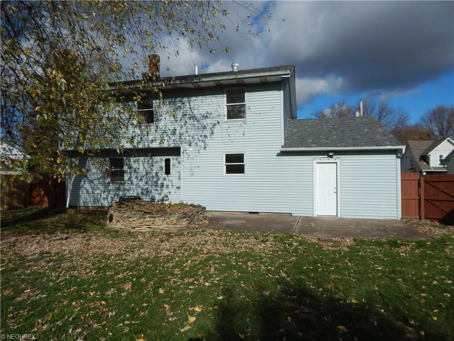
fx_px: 289
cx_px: 227
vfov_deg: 61.1
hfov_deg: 76.4
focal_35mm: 22
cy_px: 170
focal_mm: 4
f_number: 6
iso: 125
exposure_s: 1/1000
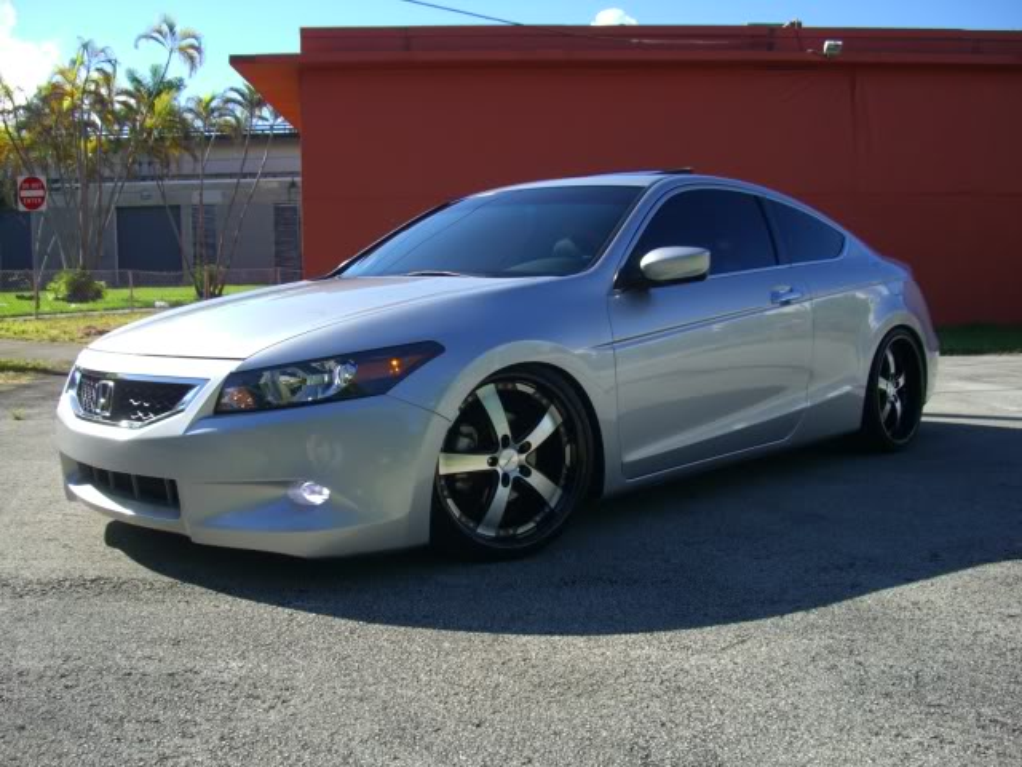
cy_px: 384
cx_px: 511
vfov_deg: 37.7
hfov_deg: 49.0
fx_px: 1122
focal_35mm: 38
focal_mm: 7.9
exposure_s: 1/160
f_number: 5.6
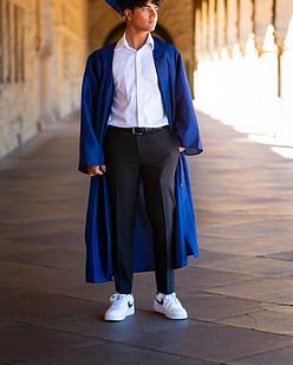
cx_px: 149
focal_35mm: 116
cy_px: 146
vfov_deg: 16.5
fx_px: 1255
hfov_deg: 13.3
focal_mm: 85
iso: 64
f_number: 2.8
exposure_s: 1/200
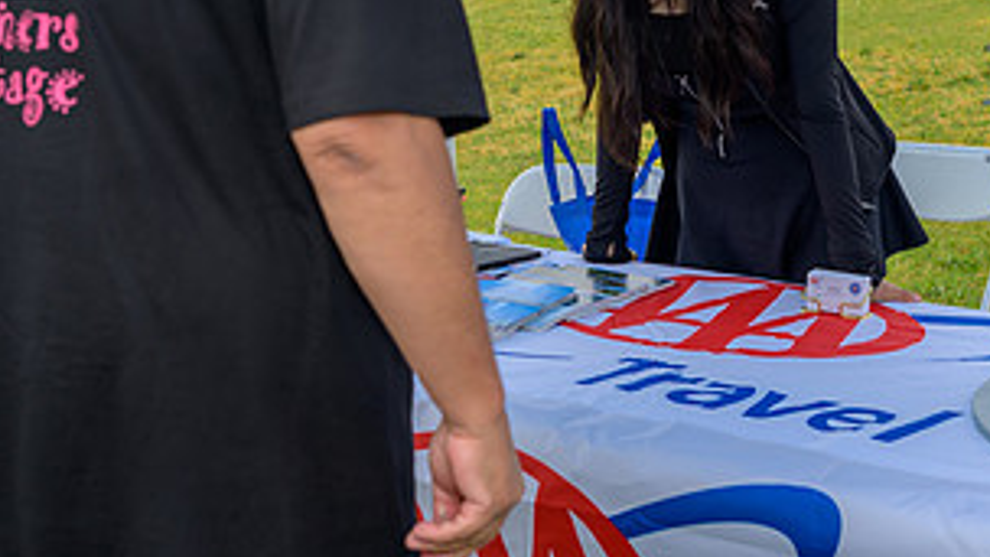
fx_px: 1680
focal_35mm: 64
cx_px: 651
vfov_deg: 18.5
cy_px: 54
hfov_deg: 32.6
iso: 100
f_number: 4
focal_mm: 32
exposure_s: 1/200
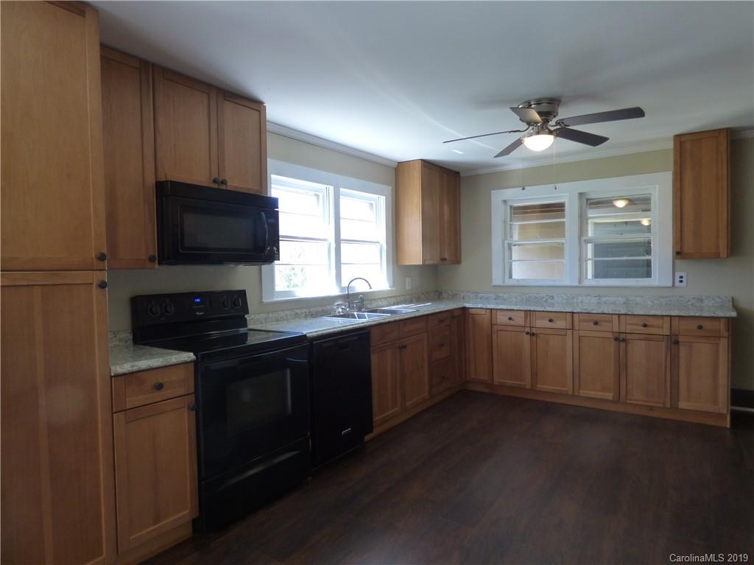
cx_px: 377
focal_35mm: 20
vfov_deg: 65.9
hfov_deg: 81.8
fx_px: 435
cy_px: 282
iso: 160
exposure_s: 1/60
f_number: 2.8
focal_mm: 3.58
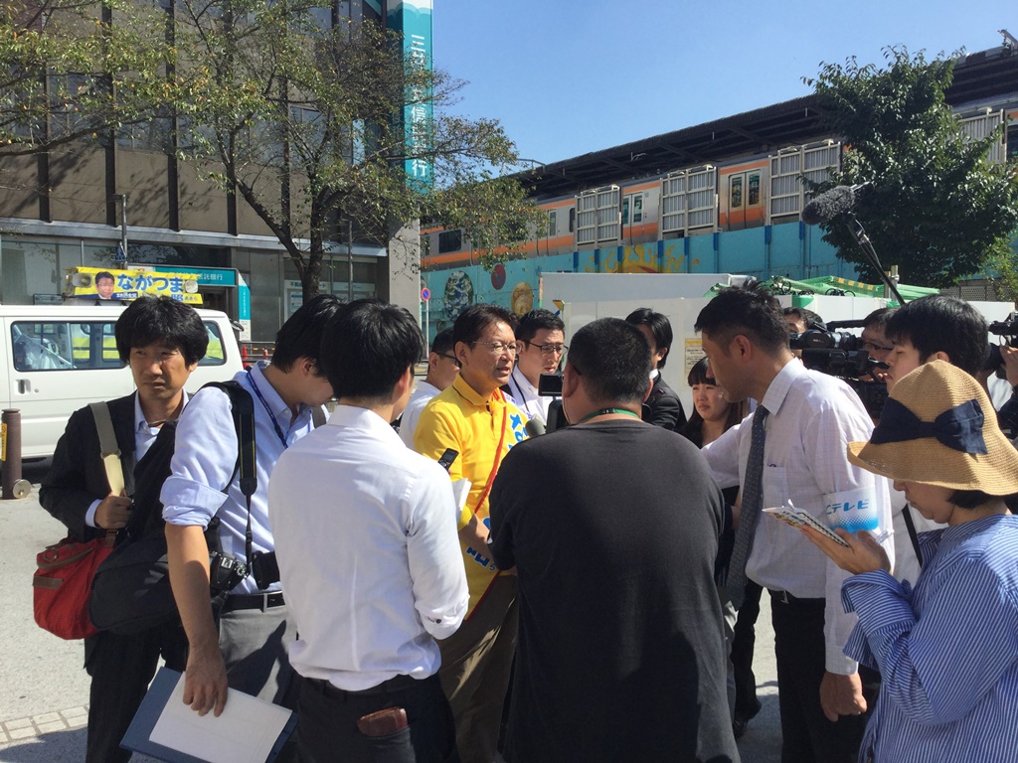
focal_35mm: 31
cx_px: 509
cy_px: 382
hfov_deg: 58.4
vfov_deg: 45.4
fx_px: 912
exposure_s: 1/1335
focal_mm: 3.3
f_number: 2.4
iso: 25
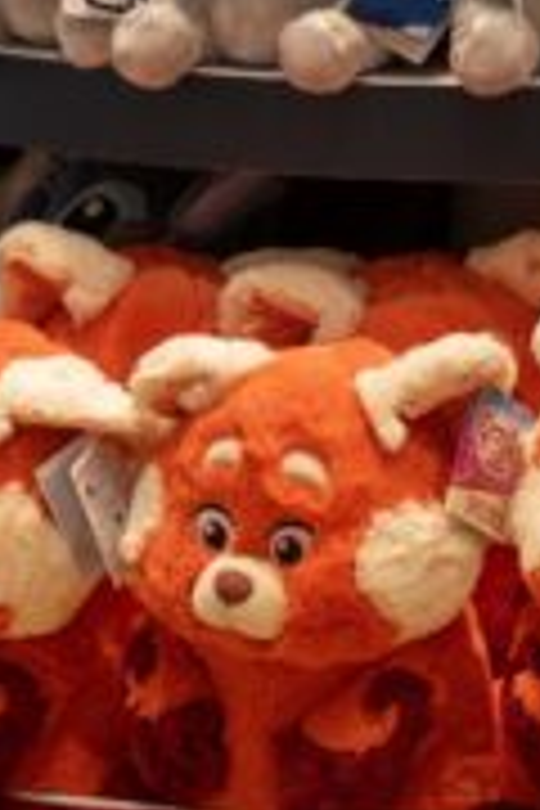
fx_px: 5625
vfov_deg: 8.0
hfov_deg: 5.5
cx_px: 734
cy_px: -572
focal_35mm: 250
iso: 640
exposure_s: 1/100
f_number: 4
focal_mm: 50
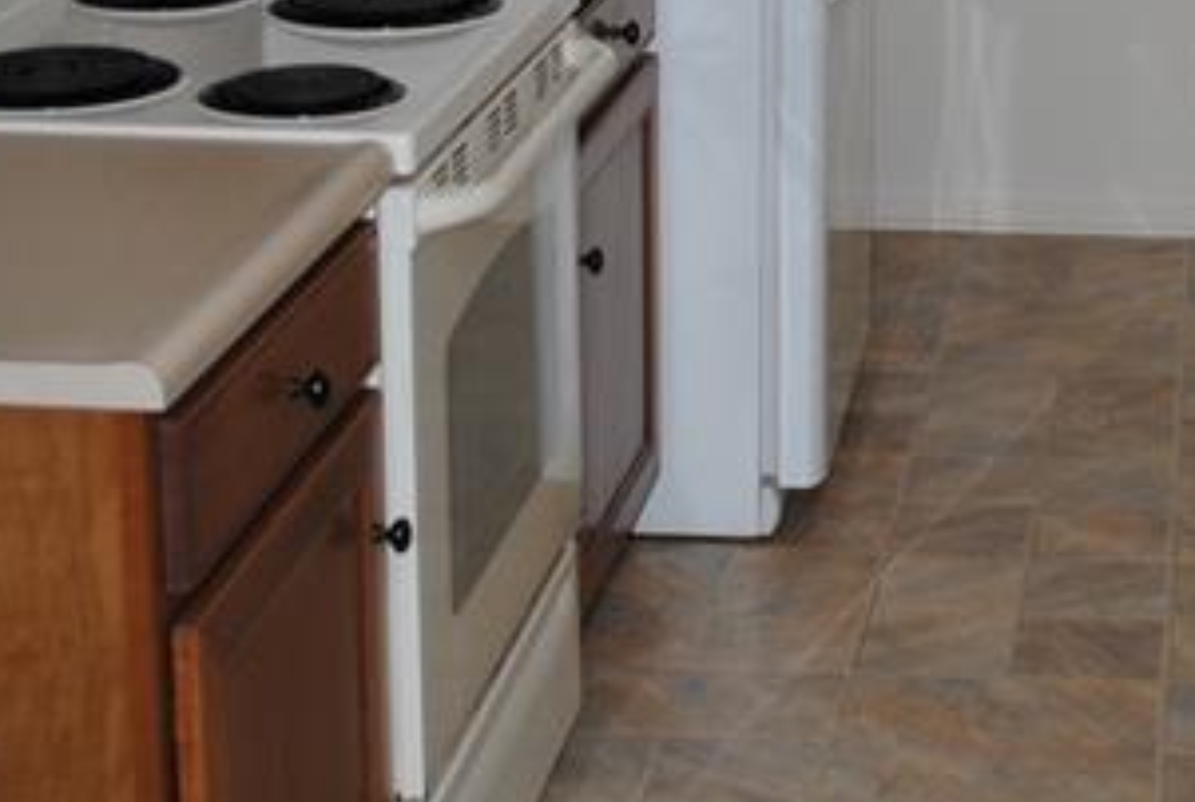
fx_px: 3060
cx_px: 1151
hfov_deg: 21.4
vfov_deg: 14.6
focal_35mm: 92
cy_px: -54
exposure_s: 1/60
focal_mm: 18
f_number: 3.5
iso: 200
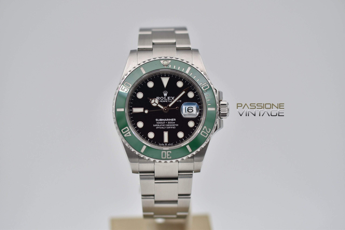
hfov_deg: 15.2
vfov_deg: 10.2
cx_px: 172
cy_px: 115
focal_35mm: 135
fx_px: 1295
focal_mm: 90
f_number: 3.3
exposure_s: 1/125
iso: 100
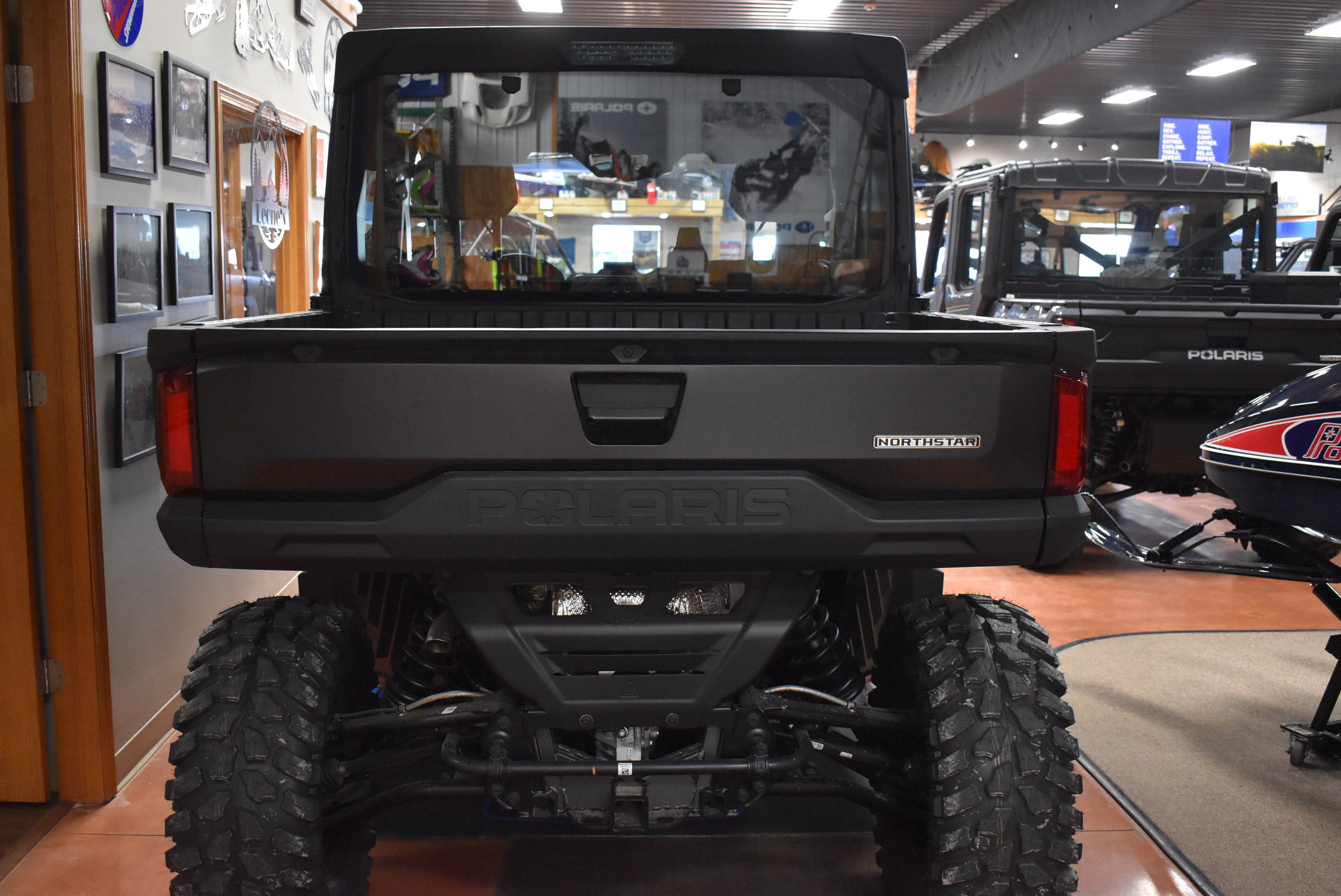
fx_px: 1286
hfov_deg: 55.1
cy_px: 448
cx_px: 670
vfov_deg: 38.4
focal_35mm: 34
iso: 4000
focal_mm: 23
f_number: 3.8
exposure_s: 1/125
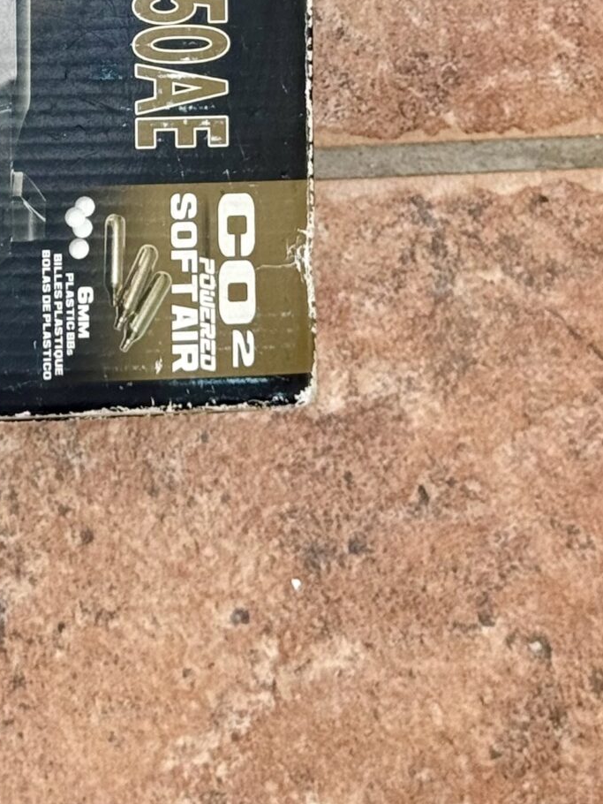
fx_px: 3134
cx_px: -155
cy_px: -320
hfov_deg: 10.8
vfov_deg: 13.9
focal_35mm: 135
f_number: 1.78
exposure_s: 1/143
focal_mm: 6.76
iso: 50
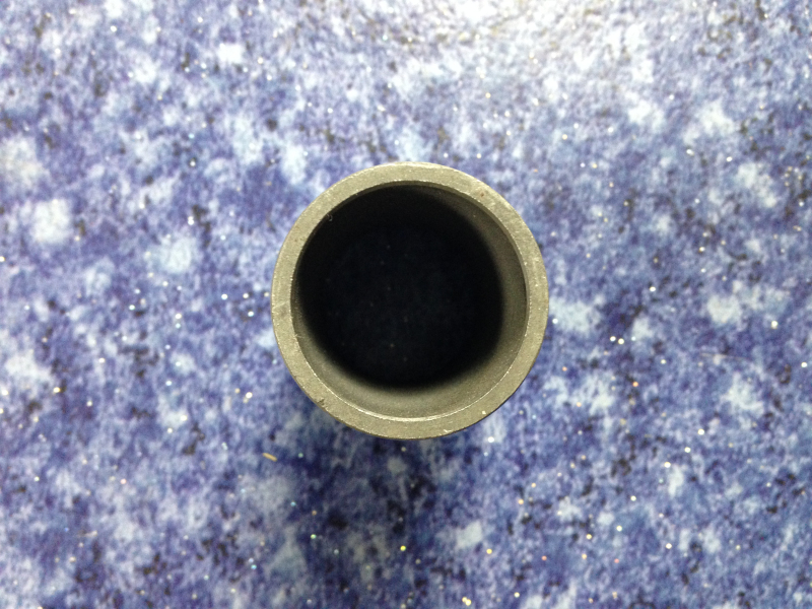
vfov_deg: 42.9
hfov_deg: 55.4
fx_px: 774
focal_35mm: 33
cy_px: 304
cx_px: 406
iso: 320
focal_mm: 4.12
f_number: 2.4
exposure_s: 1/20
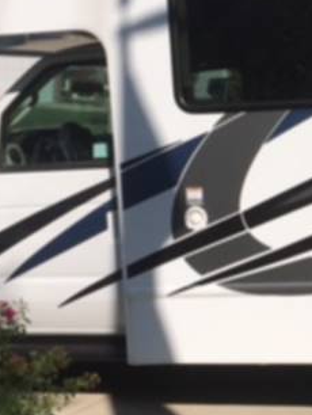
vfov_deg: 20.2
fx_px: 1164
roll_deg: -2.0
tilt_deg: -5.7
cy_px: 201
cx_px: 403
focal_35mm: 97
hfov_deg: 14.6
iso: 25
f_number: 2.2
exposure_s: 1/3497
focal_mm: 4.15
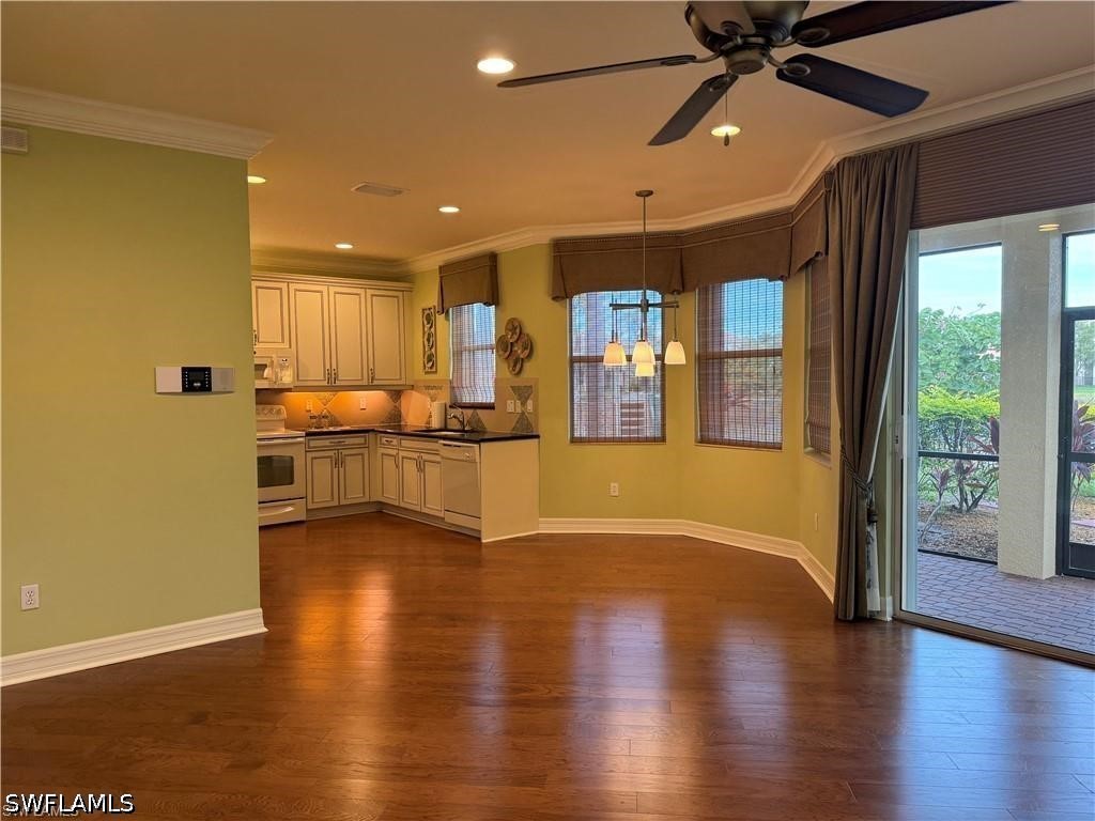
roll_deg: +0.9
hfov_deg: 71.6
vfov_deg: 56.8
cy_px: 410
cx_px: 548
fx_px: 759
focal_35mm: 24
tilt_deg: -3.0
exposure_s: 1/120
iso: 160
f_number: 1.78
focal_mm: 6.86
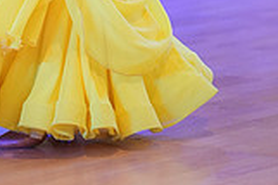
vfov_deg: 3.2
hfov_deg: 4.9
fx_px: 3255
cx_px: 47
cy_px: -225
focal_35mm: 422
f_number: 2
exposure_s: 1/500
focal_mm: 117
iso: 4000
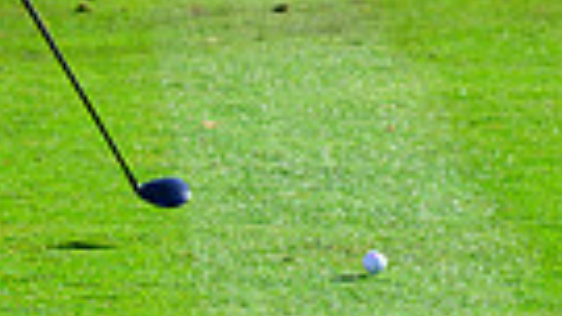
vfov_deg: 3.4
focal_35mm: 350
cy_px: -316
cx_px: 137
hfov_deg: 6.2
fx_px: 5217
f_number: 5.6
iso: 800
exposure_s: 1/2000
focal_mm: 100
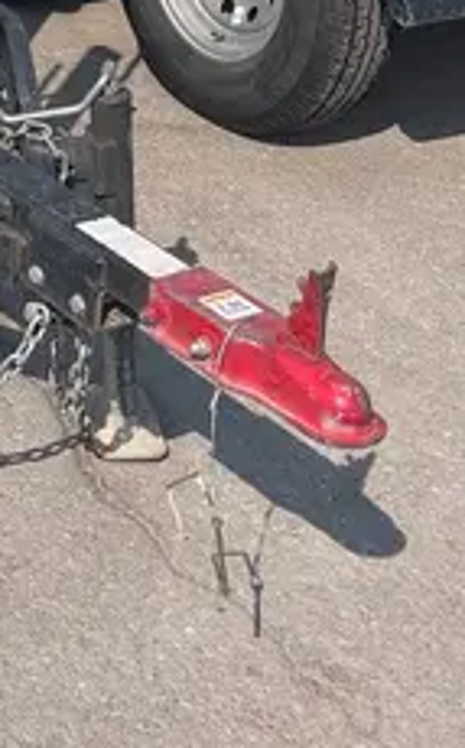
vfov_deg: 20.2
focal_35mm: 88
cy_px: -389
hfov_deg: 13.6
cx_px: -312
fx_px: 1791
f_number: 1.6
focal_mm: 5.1
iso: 50
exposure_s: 1/3311
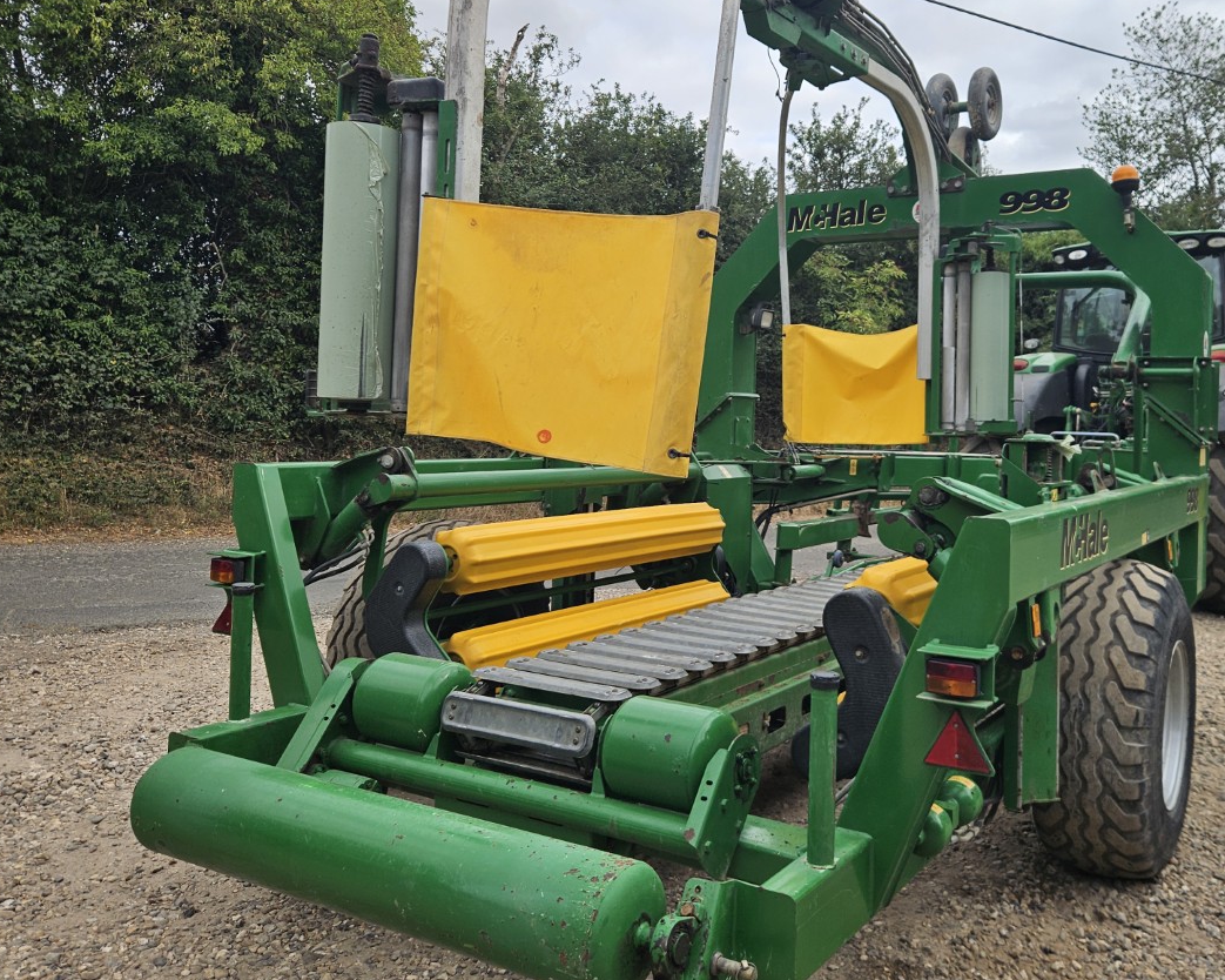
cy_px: 397
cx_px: 736
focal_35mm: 31
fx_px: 1124
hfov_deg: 56.7
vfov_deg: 46.9
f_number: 1.8
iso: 25
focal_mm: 5.4
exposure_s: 1/1102
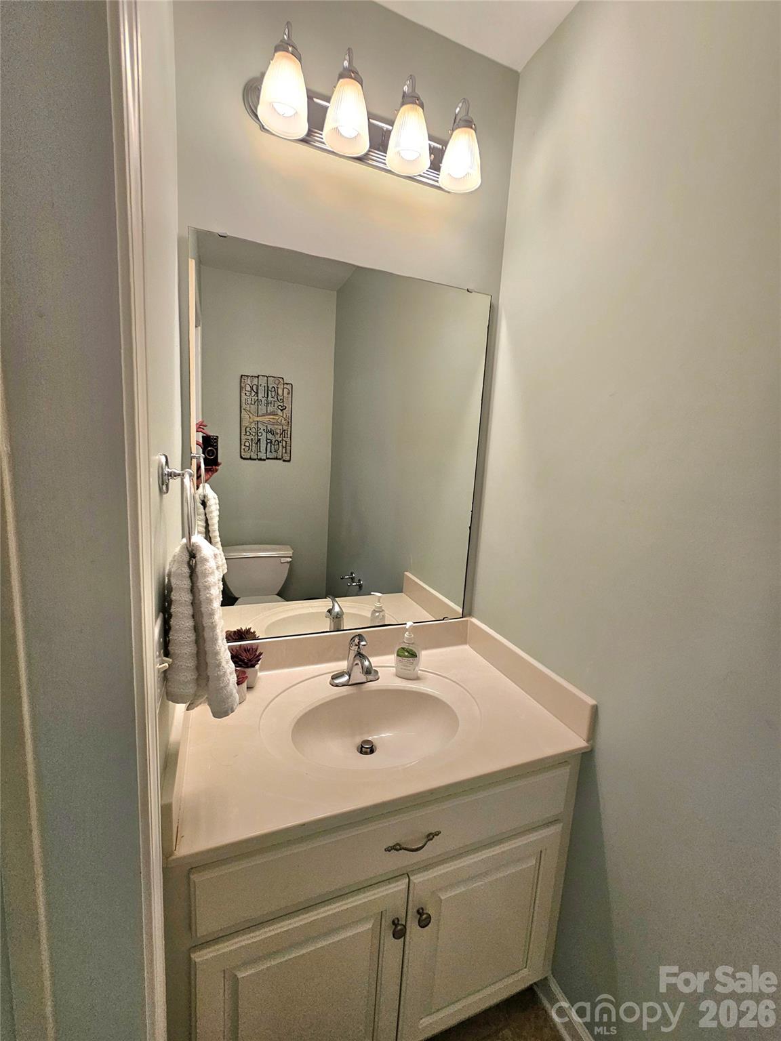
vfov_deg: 106.2
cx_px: 390
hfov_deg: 89.9
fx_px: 391
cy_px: 520
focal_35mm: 13
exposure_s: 1/60.2
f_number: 2.2
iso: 80
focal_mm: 2.2
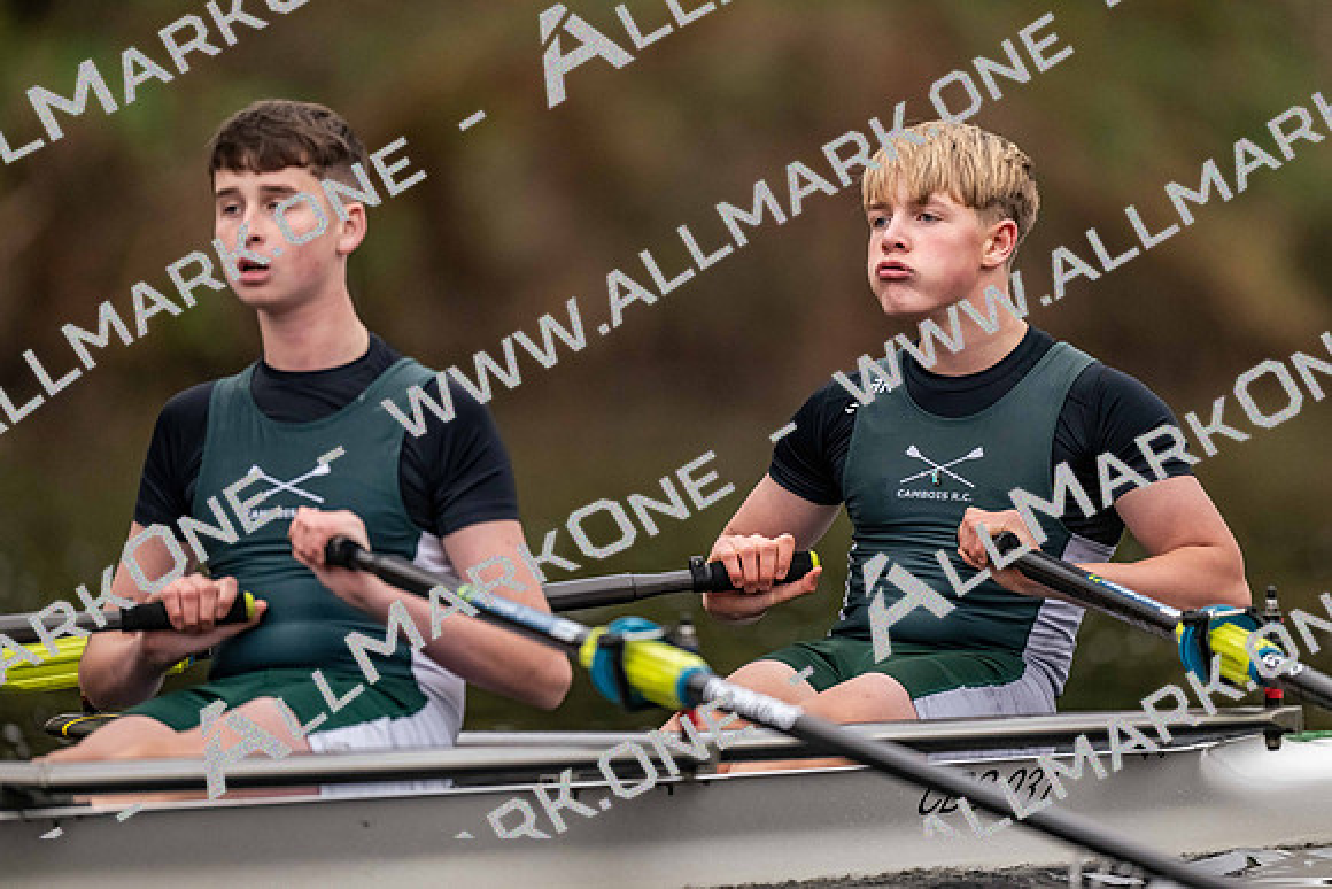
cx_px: 666
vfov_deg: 2.3
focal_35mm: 600
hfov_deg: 3.4
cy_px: 444
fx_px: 22204
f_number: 4
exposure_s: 1/2500
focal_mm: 600
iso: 4000
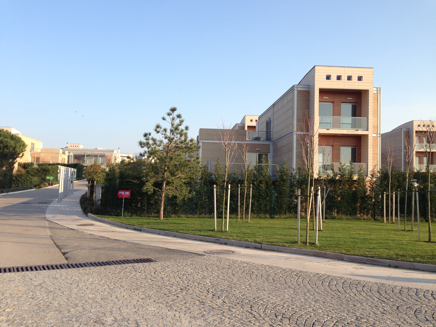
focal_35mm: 33
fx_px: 416
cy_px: 164
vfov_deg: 42.9
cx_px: 218
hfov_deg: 55.4
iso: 50
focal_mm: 4.13
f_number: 2.4
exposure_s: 1/565
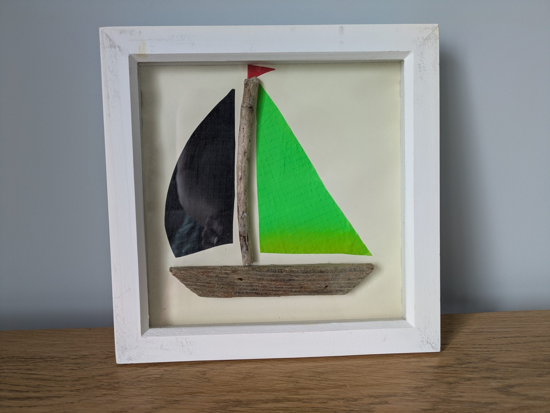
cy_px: 206
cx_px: 275
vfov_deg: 54.9
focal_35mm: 25
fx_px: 397
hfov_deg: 69.4
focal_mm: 5.43
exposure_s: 1/33.3
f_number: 1.89
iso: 118
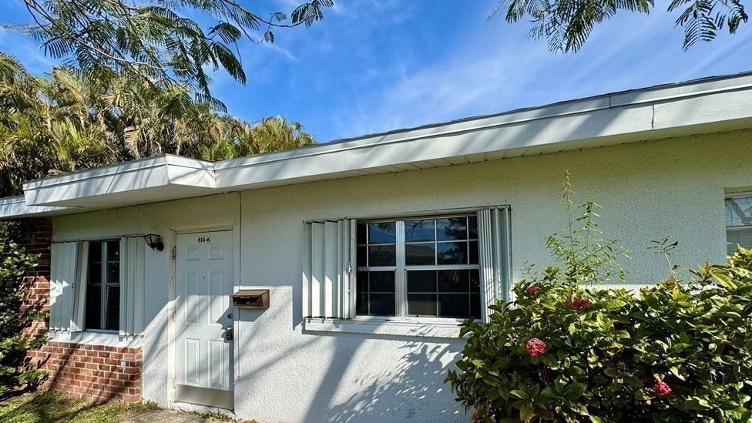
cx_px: 379
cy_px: 272
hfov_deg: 99.4
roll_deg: +0.5
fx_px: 319
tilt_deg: +1.3
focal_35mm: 16
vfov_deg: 65.8
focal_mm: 2.22
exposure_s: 1/1536
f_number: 2.2
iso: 50
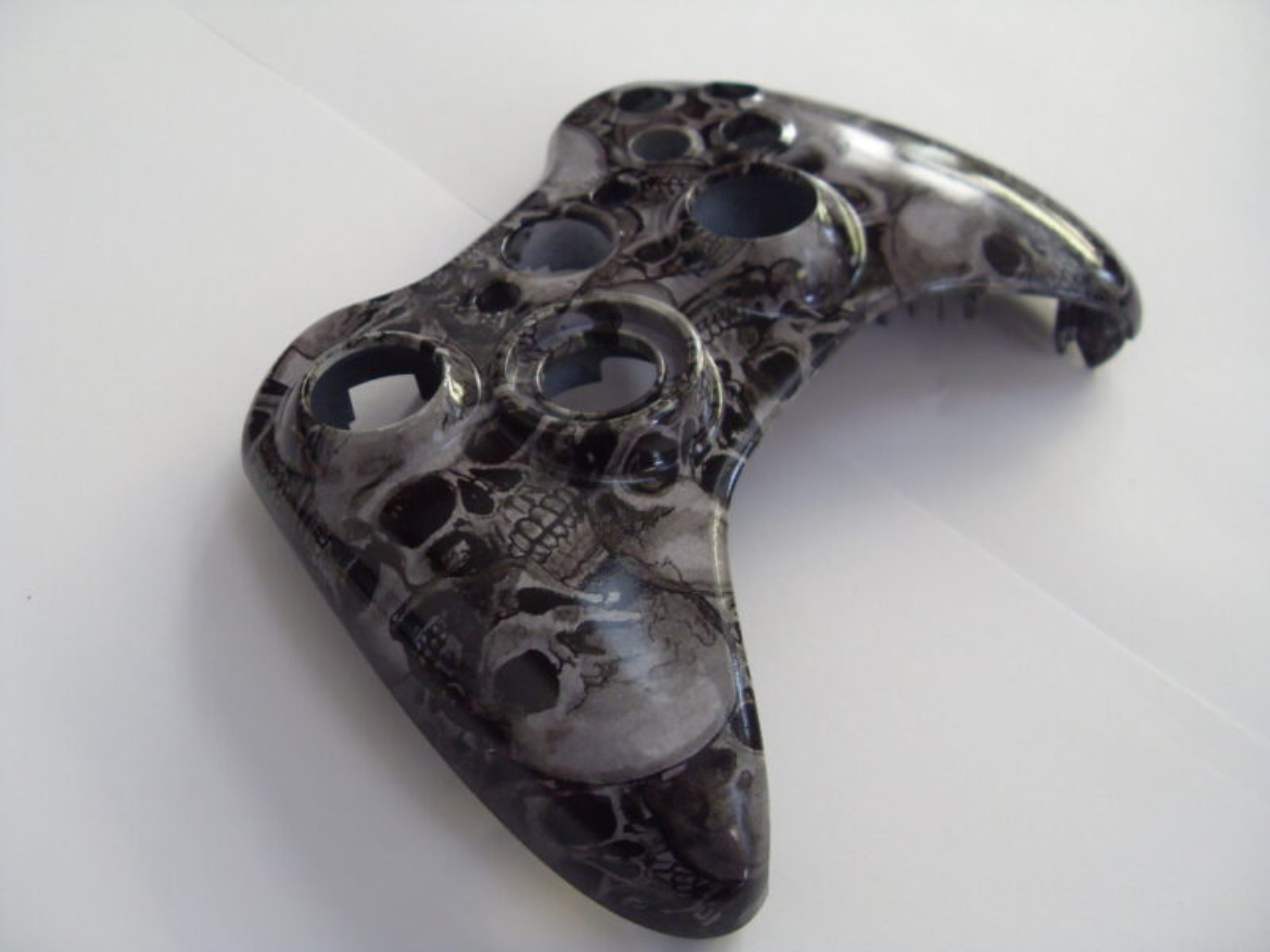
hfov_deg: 52.6
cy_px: 476
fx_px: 1284
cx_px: 635
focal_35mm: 35
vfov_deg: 40.7
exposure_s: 1/45
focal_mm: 6.3
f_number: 2.8
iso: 200
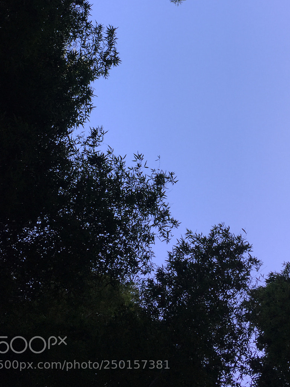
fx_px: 503
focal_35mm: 45
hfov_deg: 31.9
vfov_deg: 40.8
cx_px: 199
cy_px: 94
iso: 32
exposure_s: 1/520
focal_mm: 4.15
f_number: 2.2
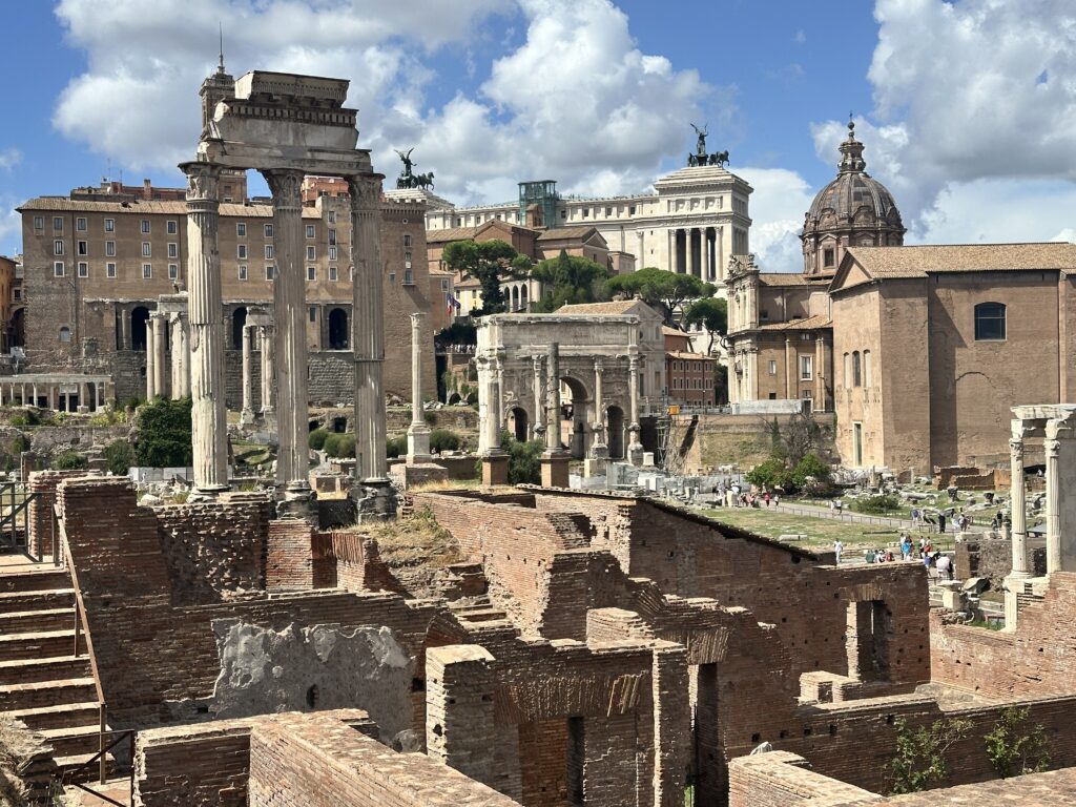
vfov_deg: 30.3
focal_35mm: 48
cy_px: 404
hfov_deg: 39.7
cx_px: 538
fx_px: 1492
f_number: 1.78
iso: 64
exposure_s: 1/5000
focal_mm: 6.86
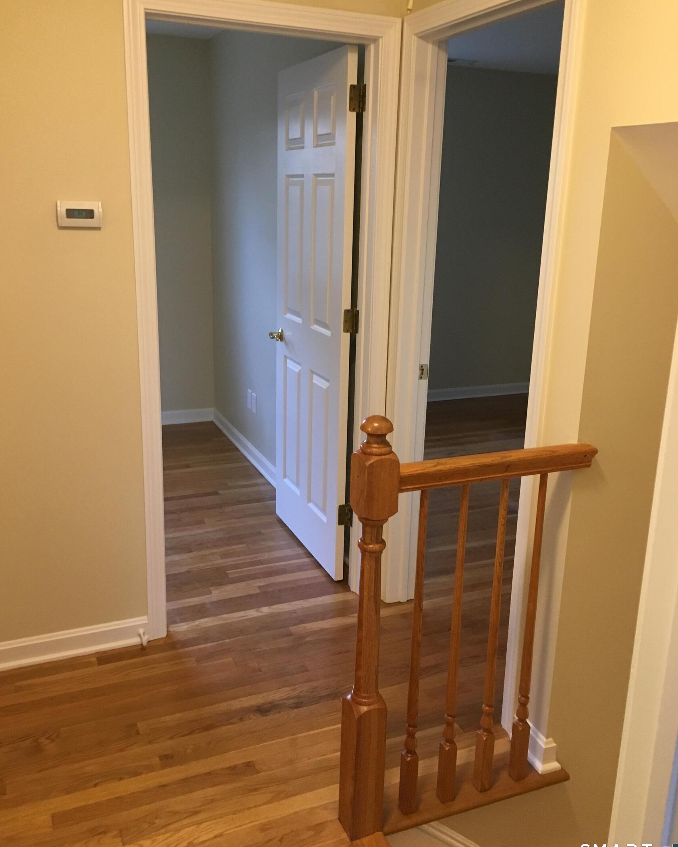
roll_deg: -0.8
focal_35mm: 31
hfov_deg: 47.1
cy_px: 402
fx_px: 778
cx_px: 339
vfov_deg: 57.2
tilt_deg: -13.1
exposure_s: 1/30
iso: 125
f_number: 2.2
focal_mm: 4.15
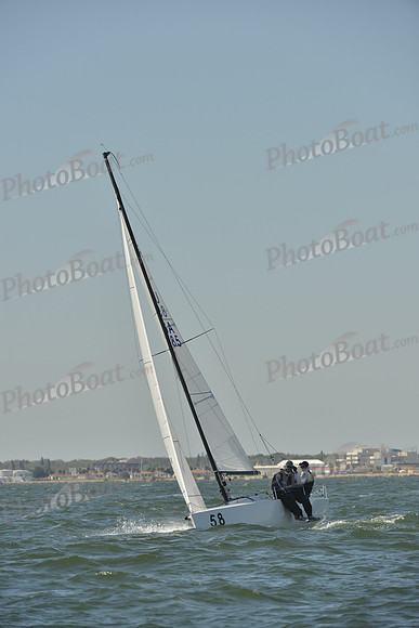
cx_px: 210
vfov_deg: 8.2
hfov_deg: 5.5
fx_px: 4362
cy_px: 314
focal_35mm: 250
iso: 280
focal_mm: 250
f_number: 8
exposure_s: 1/1250
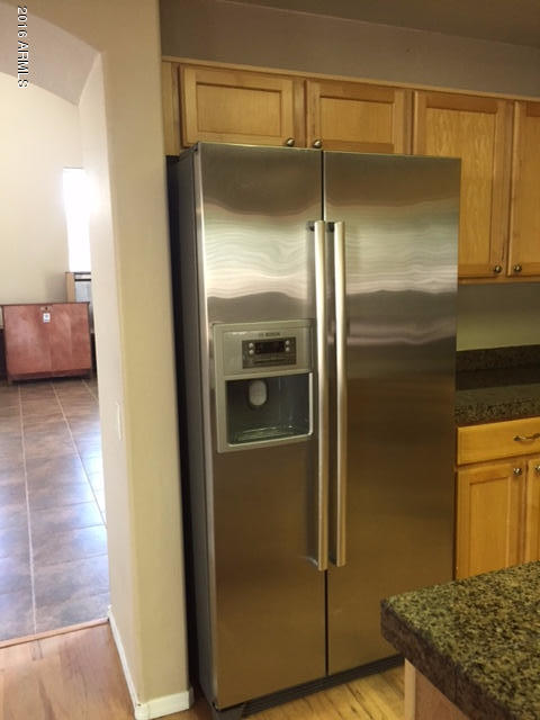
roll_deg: +1.8
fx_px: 603
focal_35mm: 29
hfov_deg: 48.2
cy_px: 360
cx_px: 270
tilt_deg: -6.8
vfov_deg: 61.7
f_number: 2.2
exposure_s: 1/30
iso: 125
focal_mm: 4.15
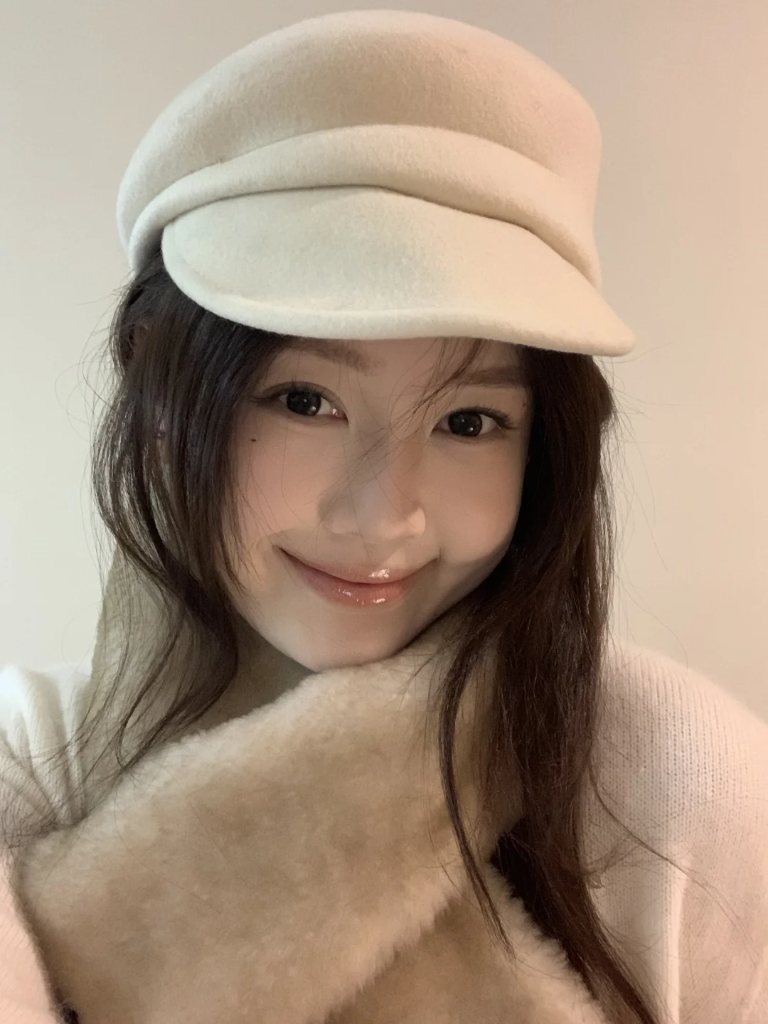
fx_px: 947
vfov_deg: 56.8
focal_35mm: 32
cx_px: 384
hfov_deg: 44.2
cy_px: 512
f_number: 2.2
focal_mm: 2.87
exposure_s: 1/20
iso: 640
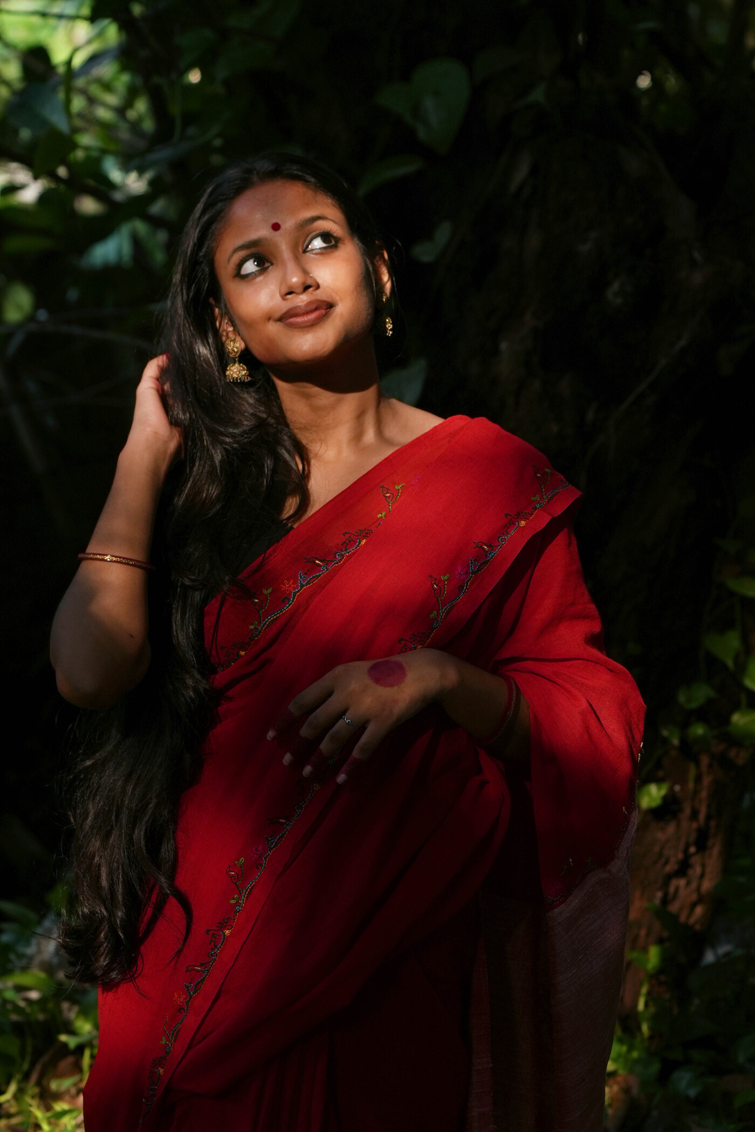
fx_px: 3146
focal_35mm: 100
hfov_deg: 13.7
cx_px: 378
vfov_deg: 20.4
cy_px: 566
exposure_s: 1/125
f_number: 4.5
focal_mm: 67
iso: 200
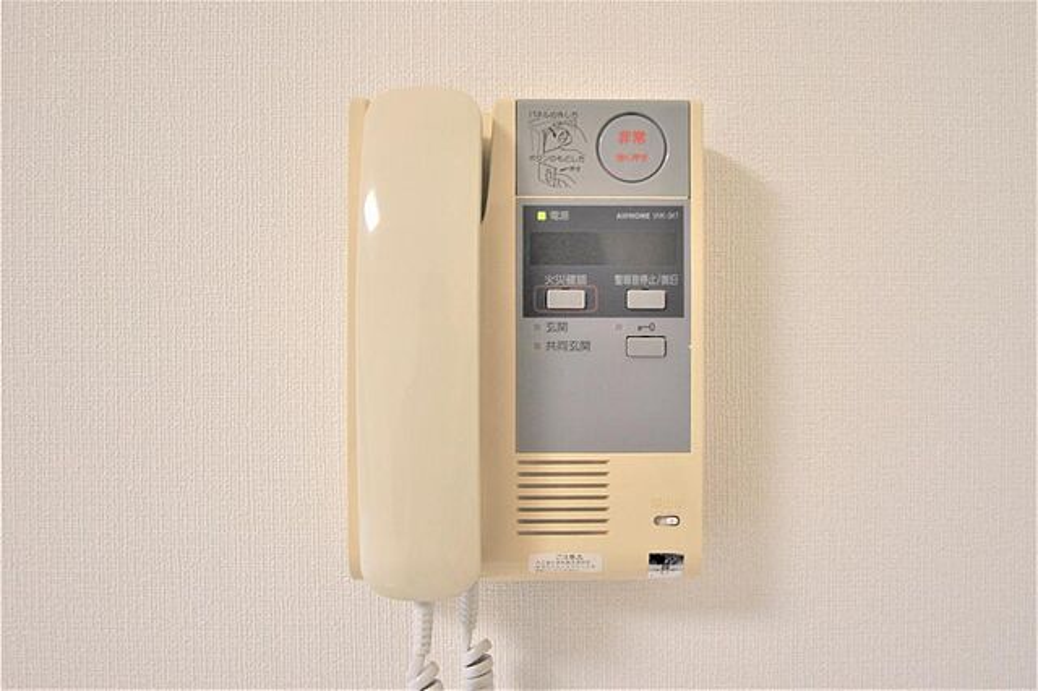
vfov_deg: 47.9
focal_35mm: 27
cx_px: 519
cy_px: 346
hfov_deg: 67.4
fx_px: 778
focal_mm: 18
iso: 250
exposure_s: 1/30
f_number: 4.5
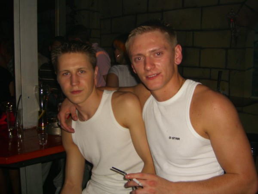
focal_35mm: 38
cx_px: 129
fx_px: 283
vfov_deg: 37.7
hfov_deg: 49.0
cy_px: 97
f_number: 2.8
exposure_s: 1/60
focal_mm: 7.9
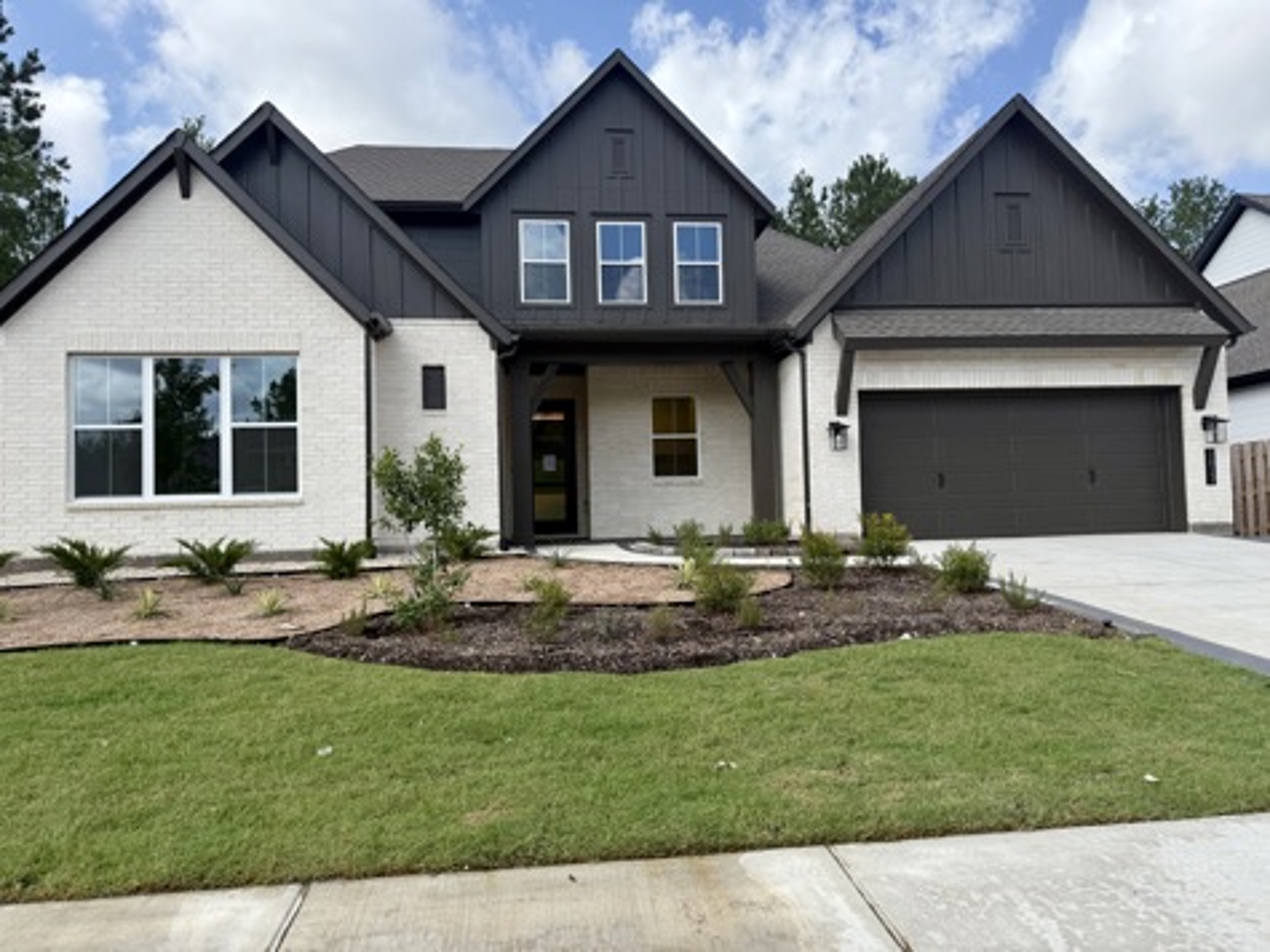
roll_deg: +2.1
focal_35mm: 24
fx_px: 880
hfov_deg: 71.6
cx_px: 635
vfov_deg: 56.8
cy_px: 476
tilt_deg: +4.8
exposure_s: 1/2907
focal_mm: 6.76
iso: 100
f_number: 1.78
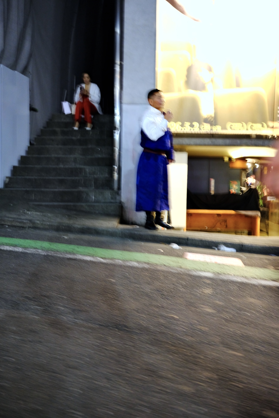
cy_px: 209
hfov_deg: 37.9
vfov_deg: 54.4
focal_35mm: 35
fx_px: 407
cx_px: 140
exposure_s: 1/15
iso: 800
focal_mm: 23
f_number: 2.8
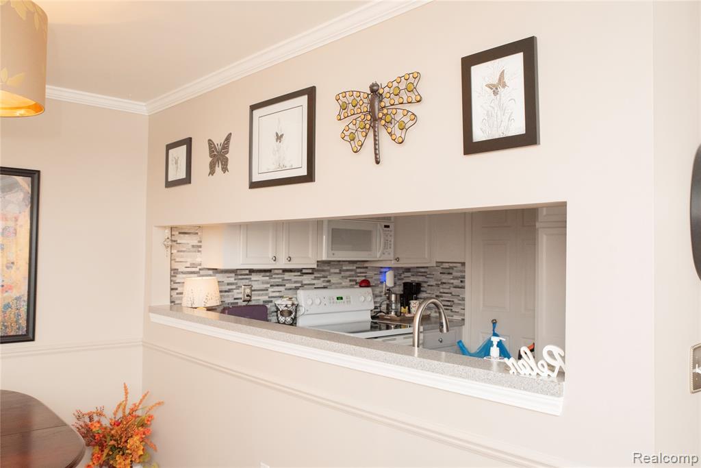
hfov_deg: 60.3
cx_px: 350
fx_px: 604
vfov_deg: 42.3
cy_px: 234
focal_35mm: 31
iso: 800
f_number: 5.6
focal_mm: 31
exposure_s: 1/200
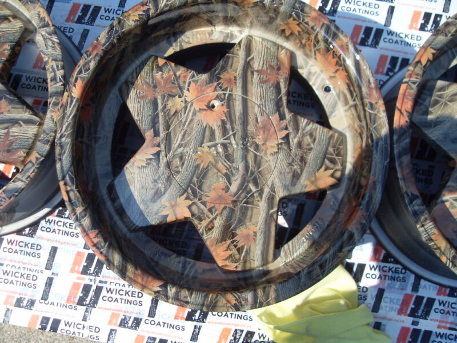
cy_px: 172
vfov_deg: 40.7
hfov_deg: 52.6
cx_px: 228
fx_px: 462
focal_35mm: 35
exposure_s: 1/180
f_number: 7
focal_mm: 6.3
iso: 80
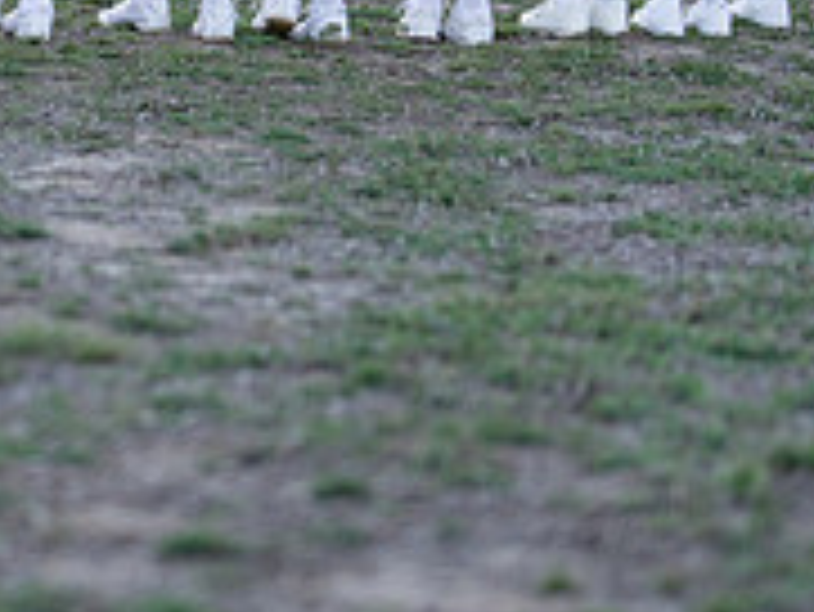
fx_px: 3930
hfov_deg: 11.6
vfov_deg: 8.8
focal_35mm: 167
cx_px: -170
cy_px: -99
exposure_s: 1/500
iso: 160
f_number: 1.2
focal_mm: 50
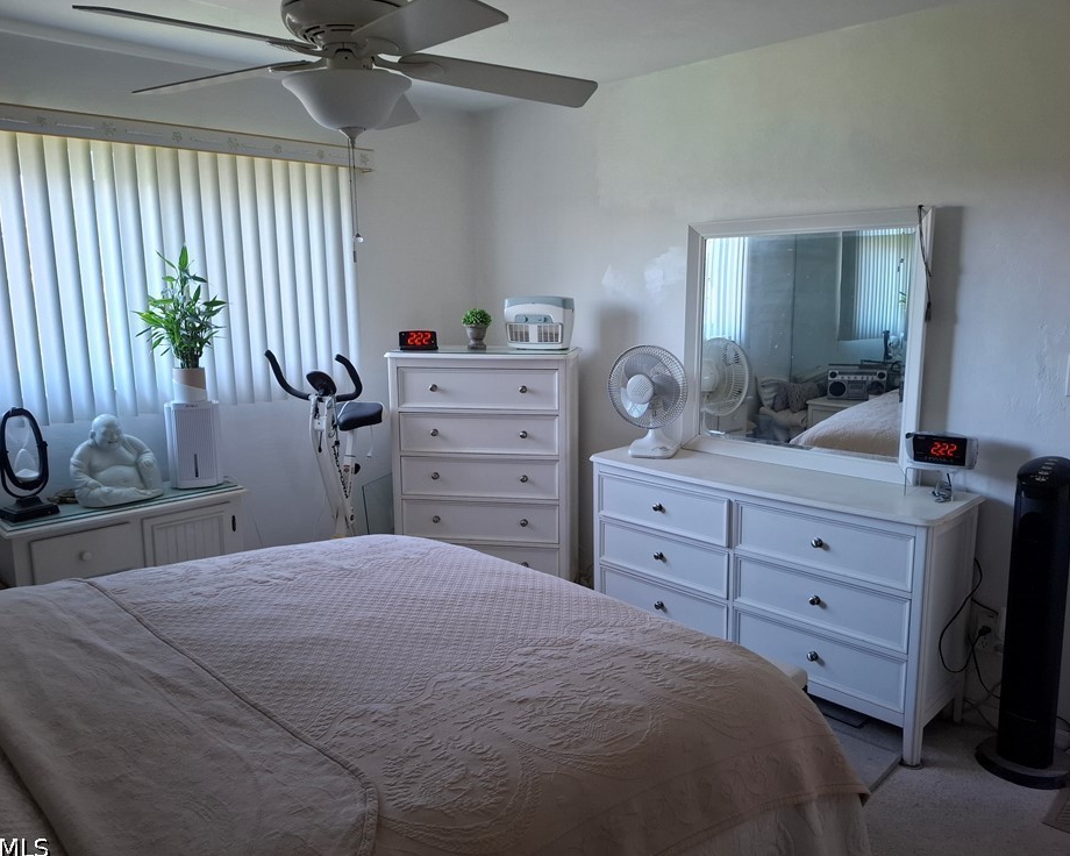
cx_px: 535
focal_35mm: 25
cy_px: 421
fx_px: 792
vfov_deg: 56.8
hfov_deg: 68.1
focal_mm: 5.54
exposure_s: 1/60
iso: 200
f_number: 1.8
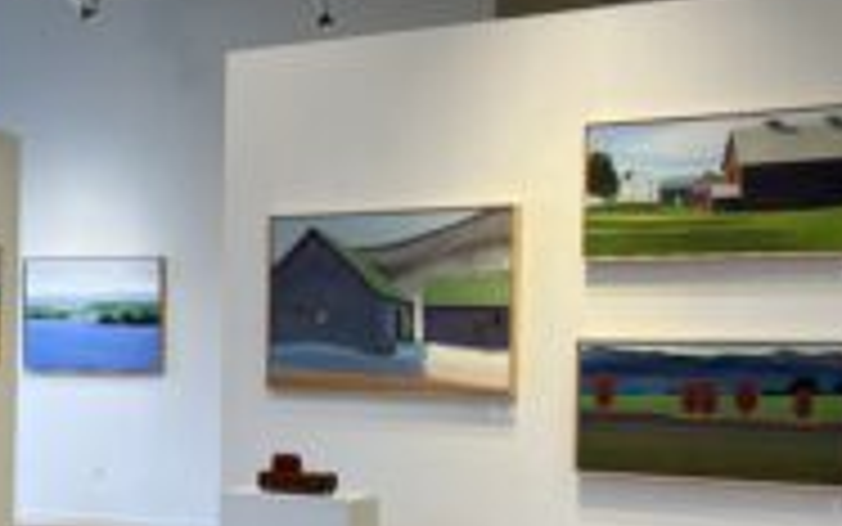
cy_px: 396
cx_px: 248
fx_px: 1354
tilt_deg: -1.1
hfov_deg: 34.1
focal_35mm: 59
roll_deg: -0.8
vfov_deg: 21.8
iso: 50
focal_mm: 5.1
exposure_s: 1/158
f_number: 1.6
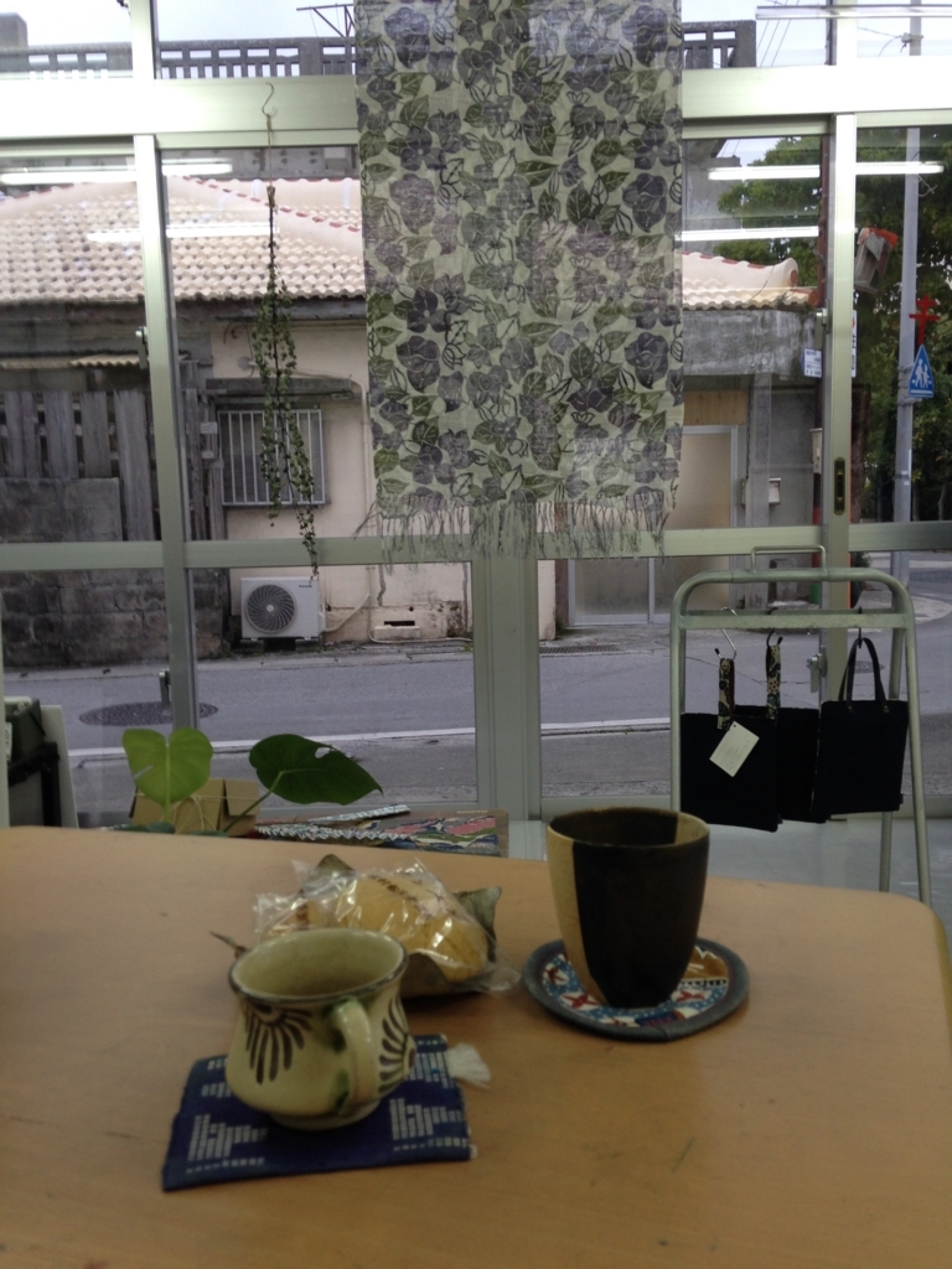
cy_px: 634
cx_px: 476
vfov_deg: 55.4
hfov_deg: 42.9
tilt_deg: -6.6
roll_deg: +2.0
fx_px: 1210
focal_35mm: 33
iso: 64
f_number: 2.4
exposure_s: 1/20
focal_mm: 4.12
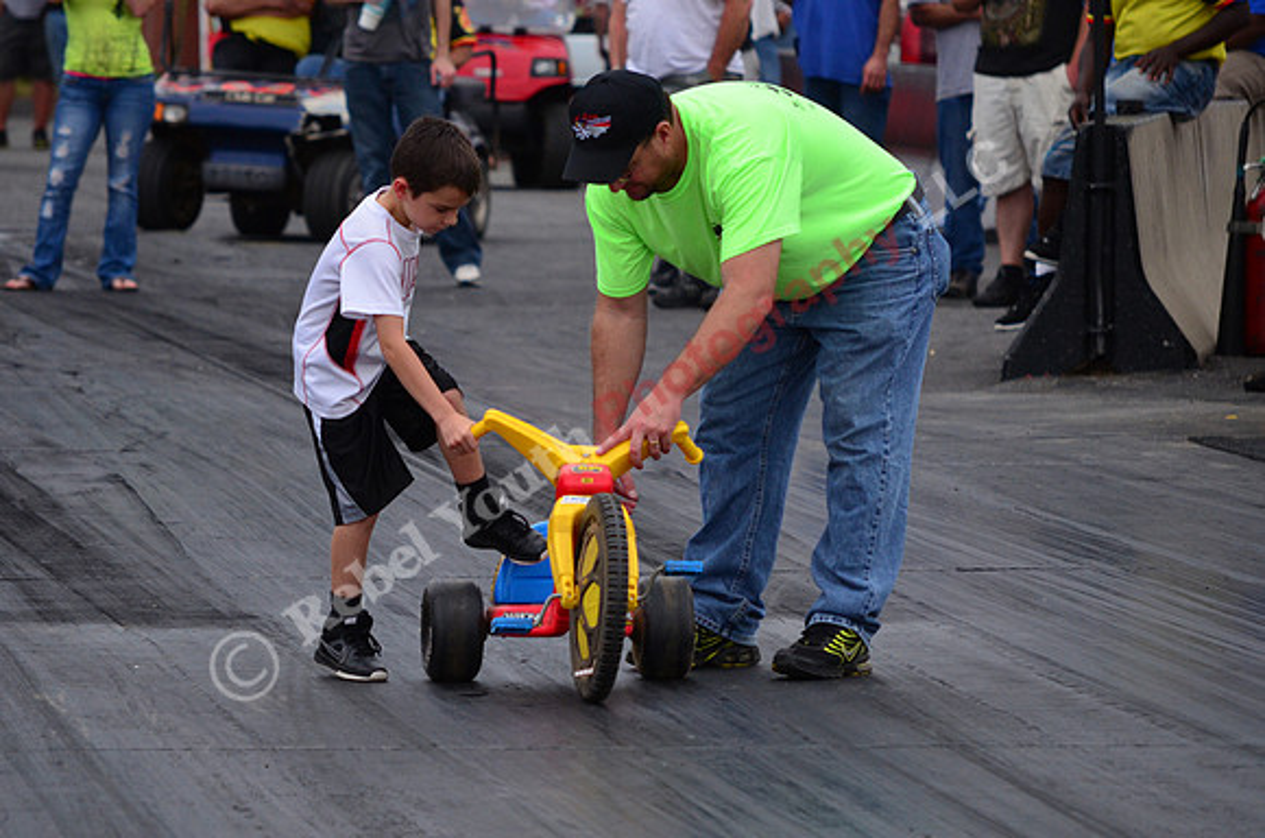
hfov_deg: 6.9
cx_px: 632
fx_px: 10519
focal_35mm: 300
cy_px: 419
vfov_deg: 4.6
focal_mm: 200
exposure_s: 1/2500
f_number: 6.3
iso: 1000
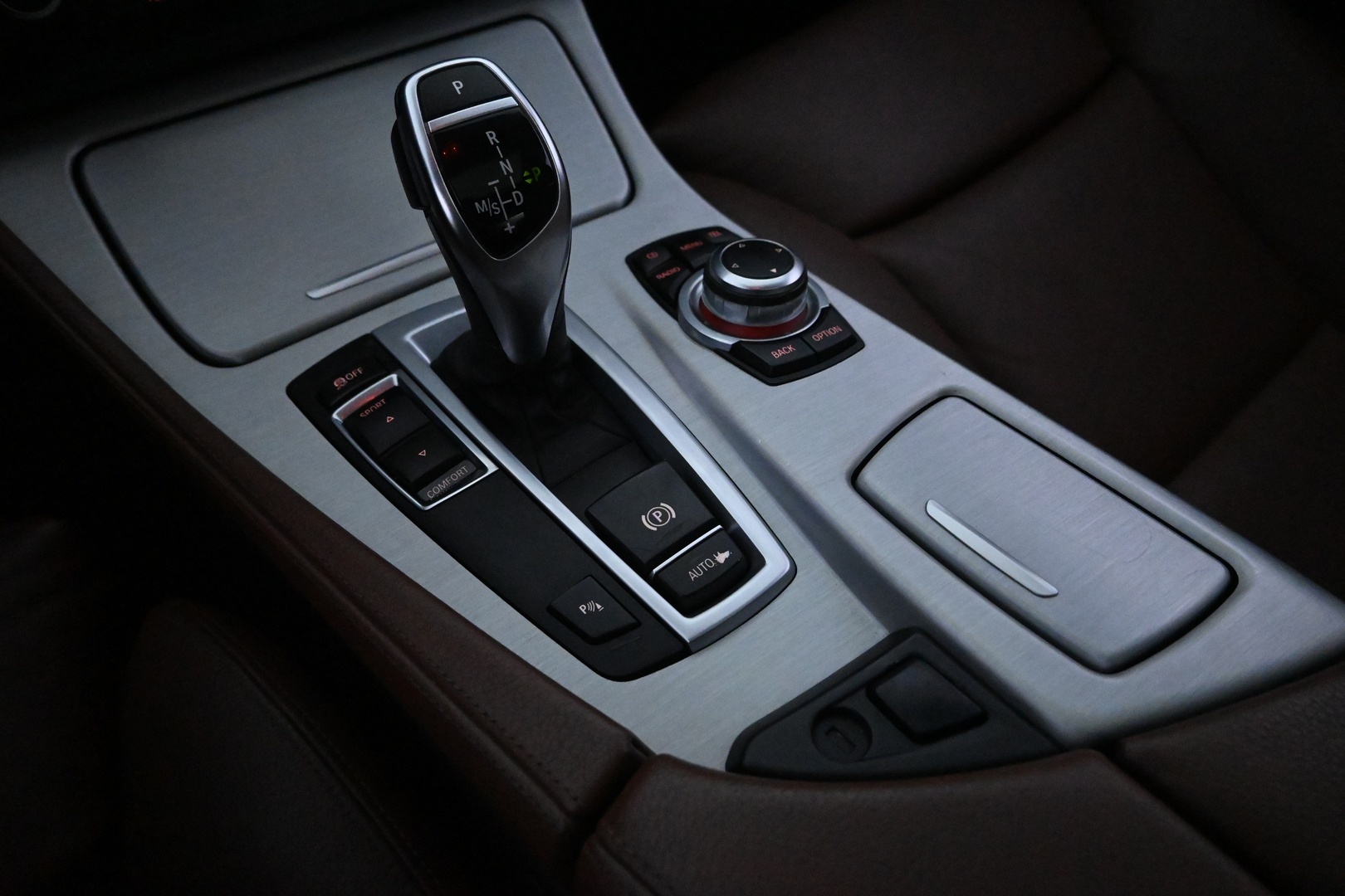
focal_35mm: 24
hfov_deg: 73.7
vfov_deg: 53.1
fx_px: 897
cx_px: 672
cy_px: 448
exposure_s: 1/320
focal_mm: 16
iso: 10000
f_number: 4
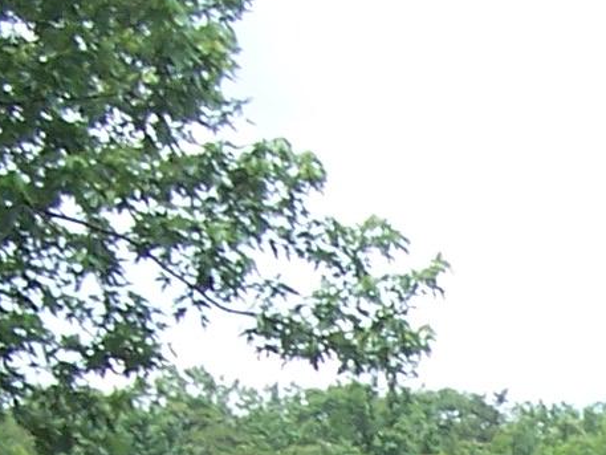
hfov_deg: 9.0
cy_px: 1112
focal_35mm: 214
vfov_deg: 6.6
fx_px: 3747
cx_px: 926
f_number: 2.8
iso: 80
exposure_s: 1/750
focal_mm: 6.3
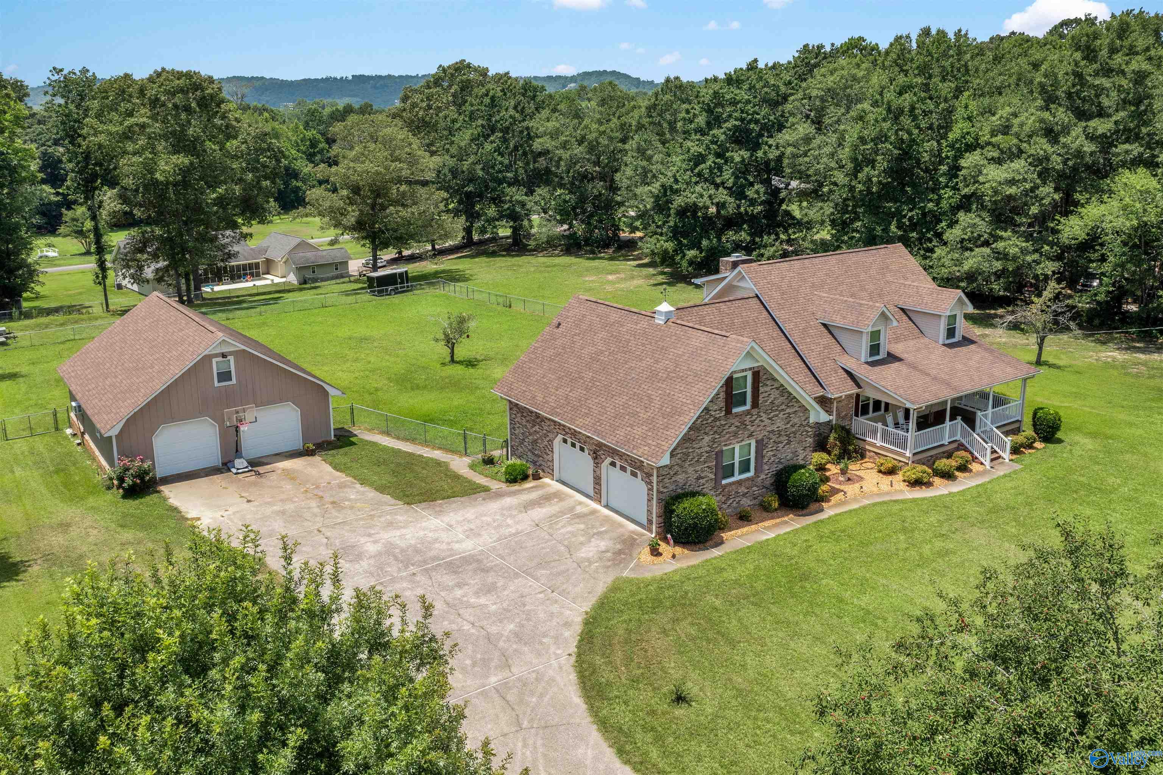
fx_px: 904
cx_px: 582
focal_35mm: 28
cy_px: 388
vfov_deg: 46.4
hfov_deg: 65.5
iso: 100
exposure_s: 1/500
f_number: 5
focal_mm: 10.26
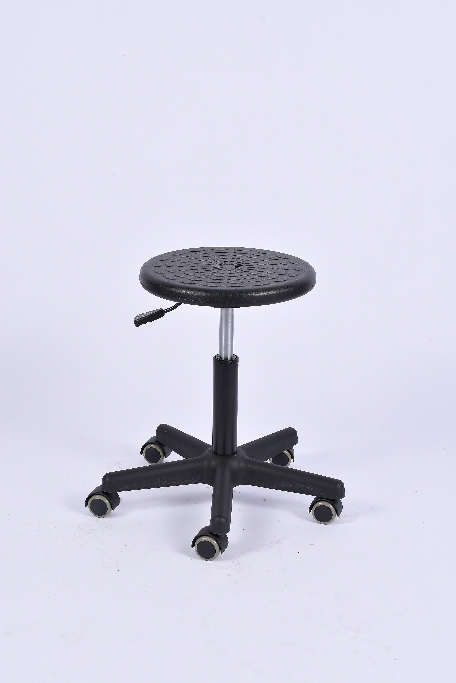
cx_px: 228
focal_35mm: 60
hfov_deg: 22.6
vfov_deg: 33.4
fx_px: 1140
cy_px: 342
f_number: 11
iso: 100
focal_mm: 40
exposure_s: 1/100
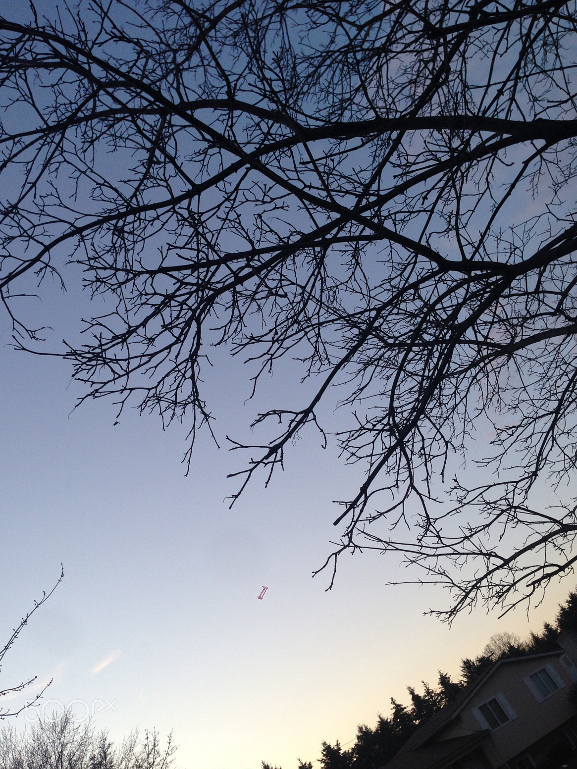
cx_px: 291
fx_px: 756
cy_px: 380
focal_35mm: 34
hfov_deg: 41.8
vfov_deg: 54.0
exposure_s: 1/120
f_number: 2.4
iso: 64
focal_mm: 4.12
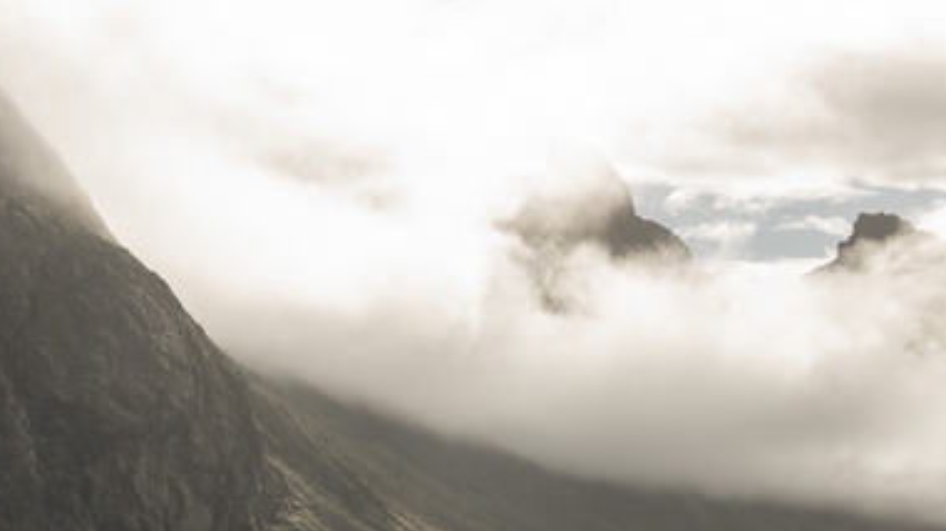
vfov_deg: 15.6
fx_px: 1931
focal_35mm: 77
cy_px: 418
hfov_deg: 27.2
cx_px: 680
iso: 50
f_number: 8
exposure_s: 1/125
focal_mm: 40
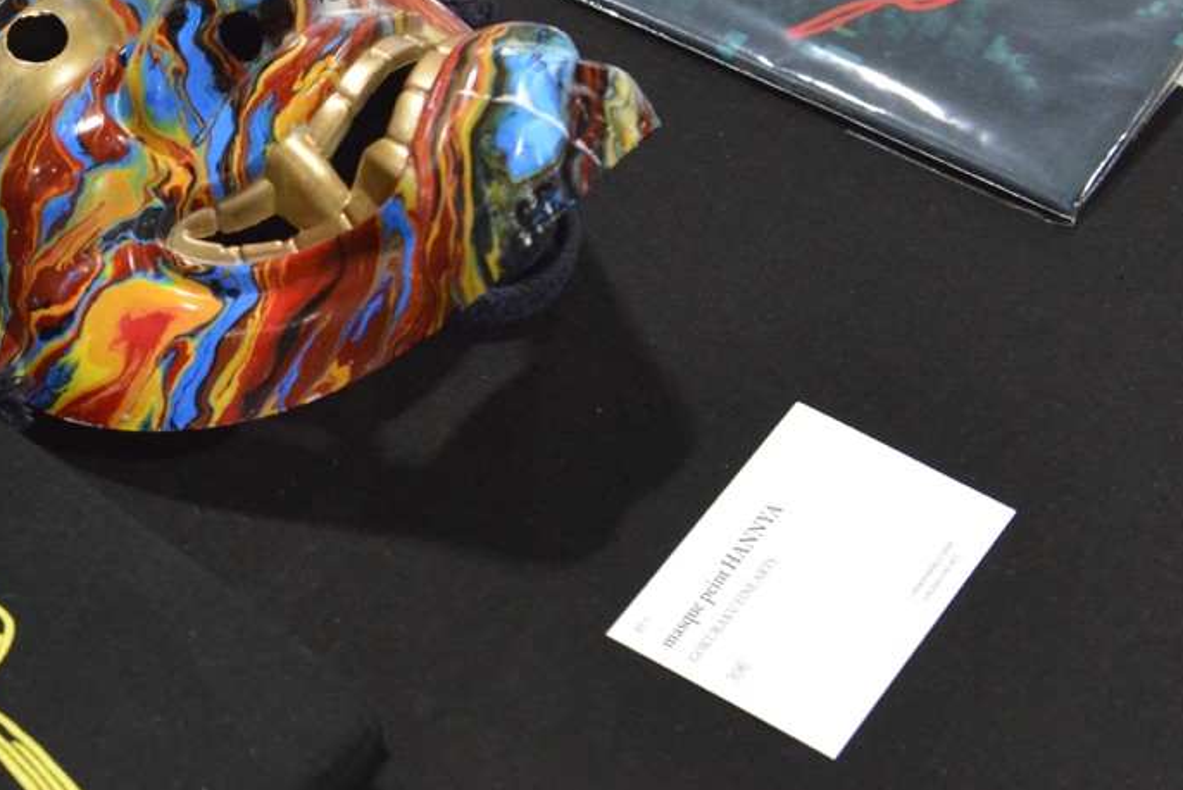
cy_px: 386
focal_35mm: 98
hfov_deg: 19.7
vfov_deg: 14.0
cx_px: -185
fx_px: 3222
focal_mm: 42
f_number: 5.6
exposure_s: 1/100
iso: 6400
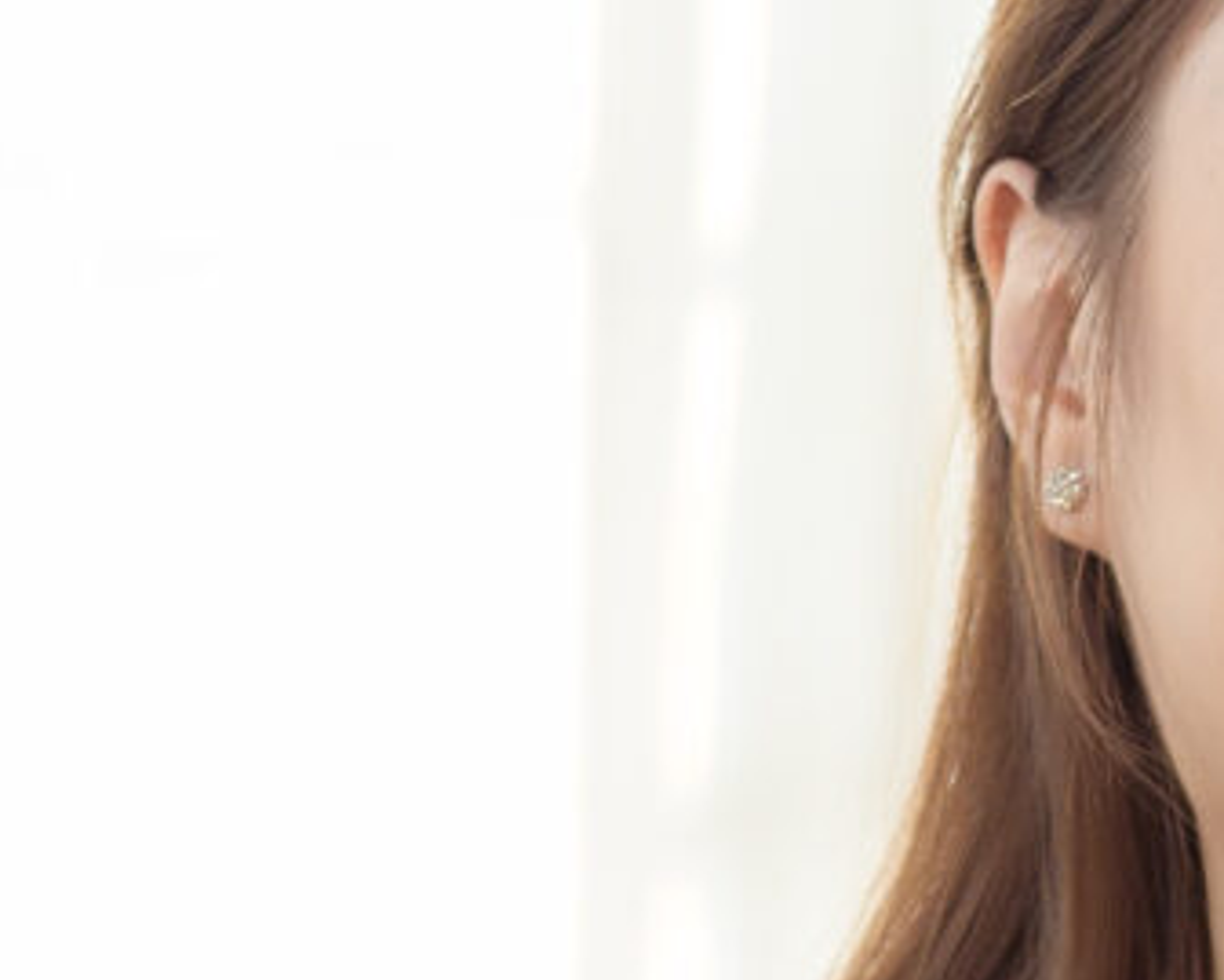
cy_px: 2312
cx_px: 1355
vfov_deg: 5.3
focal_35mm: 286
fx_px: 10364
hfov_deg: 6.7
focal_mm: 40
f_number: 3.2
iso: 320
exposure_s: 1/400
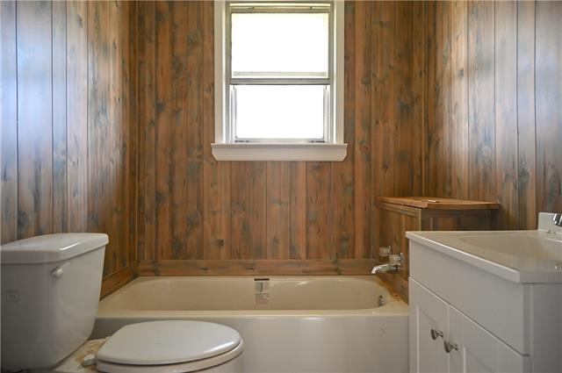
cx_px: 281
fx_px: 374
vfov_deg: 53.0
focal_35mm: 24
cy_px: 186
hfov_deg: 73.8
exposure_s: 1/50
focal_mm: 24
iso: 2000
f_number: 5
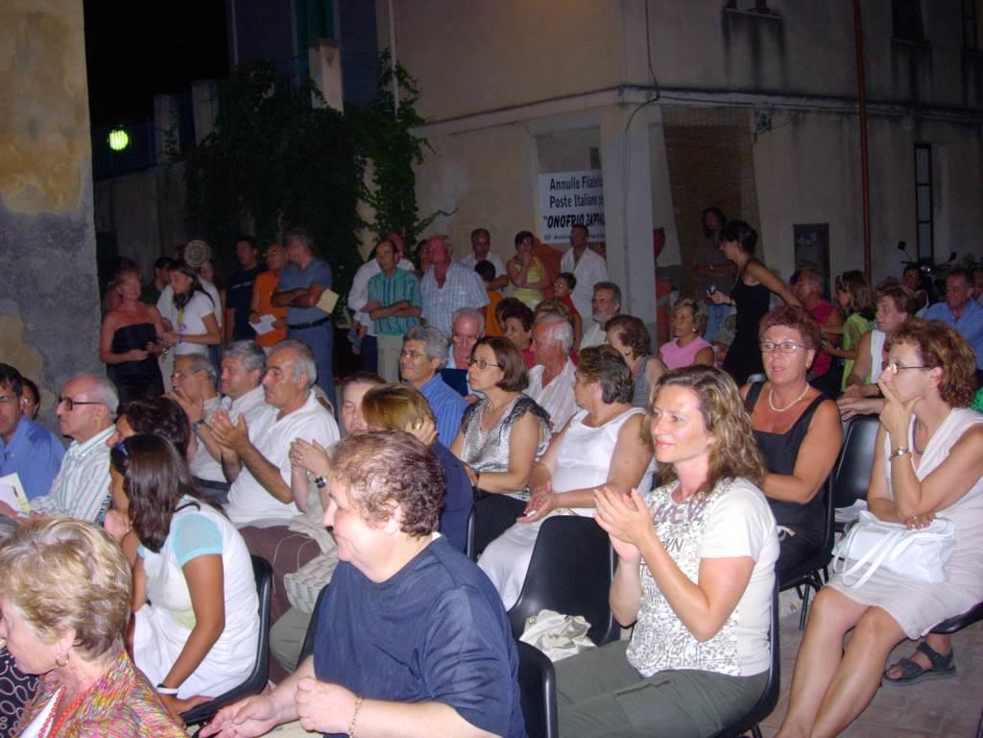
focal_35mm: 38
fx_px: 1079
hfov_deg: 49.0
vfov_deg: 37.7
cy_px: 369
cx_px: 492
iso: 137
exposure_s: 1/111
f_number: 2.8
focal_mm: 7.8
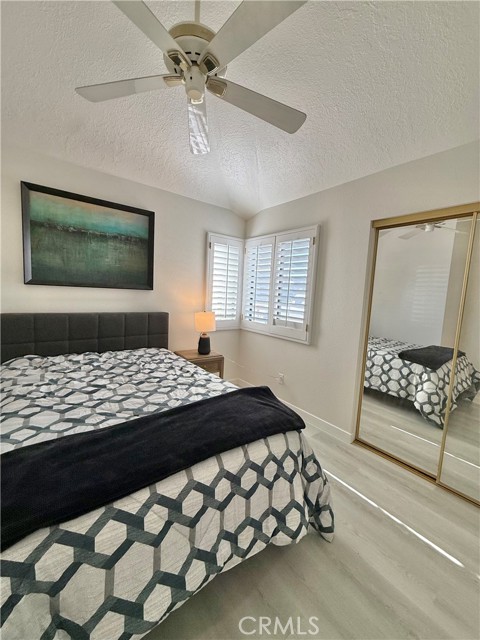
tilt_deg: -5.1
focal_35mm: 14
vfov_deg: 102.1
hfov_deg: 85.7
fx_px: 259
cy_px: 320
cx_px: 240
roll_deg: -2.1
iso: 100
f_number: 2.2
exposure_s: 1/120
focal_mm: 2.22
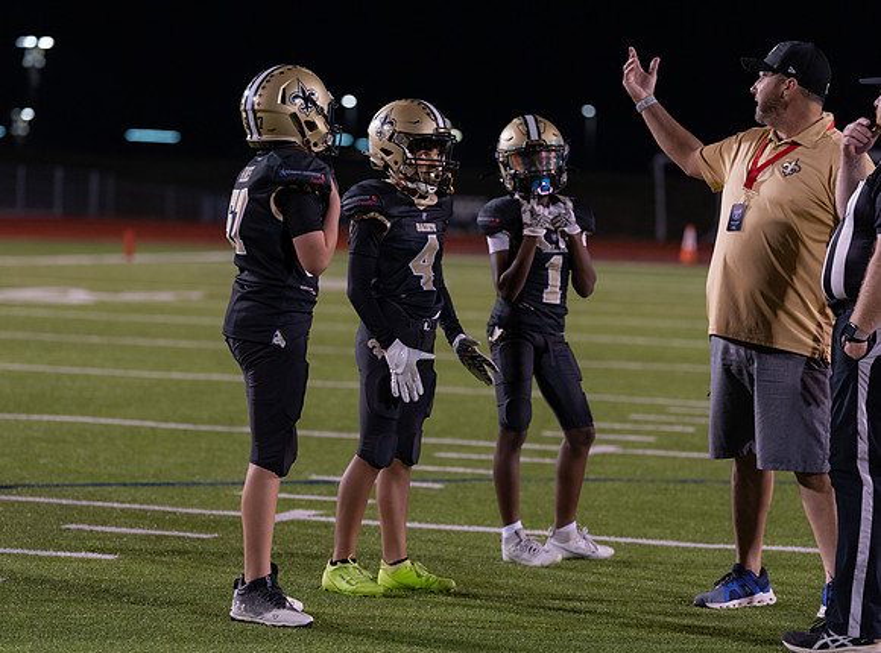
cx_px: 376
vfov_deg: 10.6
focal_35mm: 138
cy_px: 316
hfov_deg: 14.3
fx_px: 3506
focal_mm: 122
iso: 1600
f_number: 2.8
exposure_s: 1/320
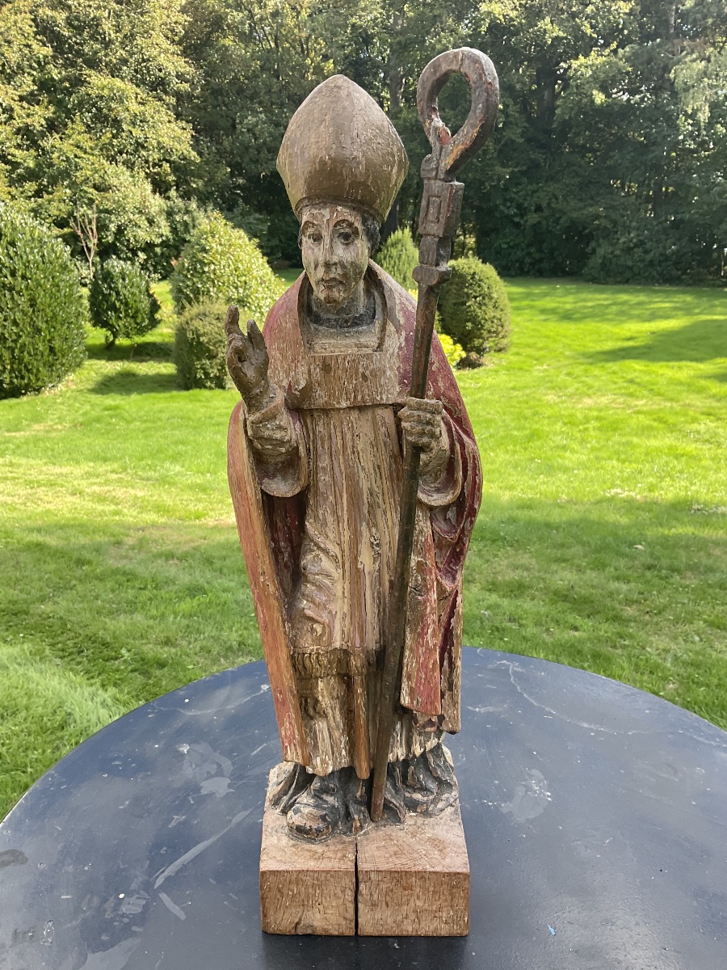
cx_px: 364
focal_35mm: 29
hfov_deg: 48.2
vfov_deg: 61.7
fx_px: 812
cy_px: 485
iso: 16
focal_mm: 3
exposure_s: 1/225
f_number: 1.8
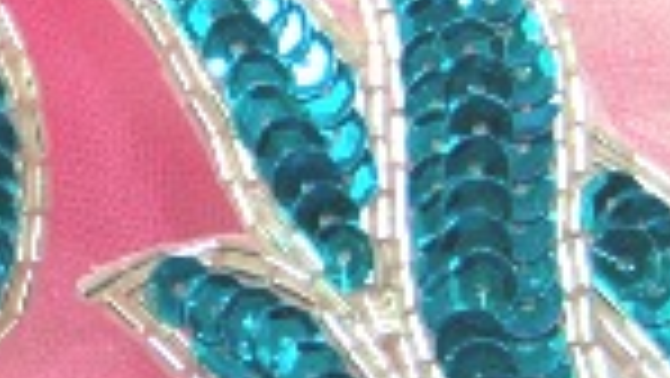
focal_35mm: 157
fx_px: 2791
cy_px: 101
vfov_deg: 7.7
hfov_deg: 13.6
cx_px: 117
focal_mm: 6.75
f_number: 2.8
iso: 70
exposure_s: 1/80
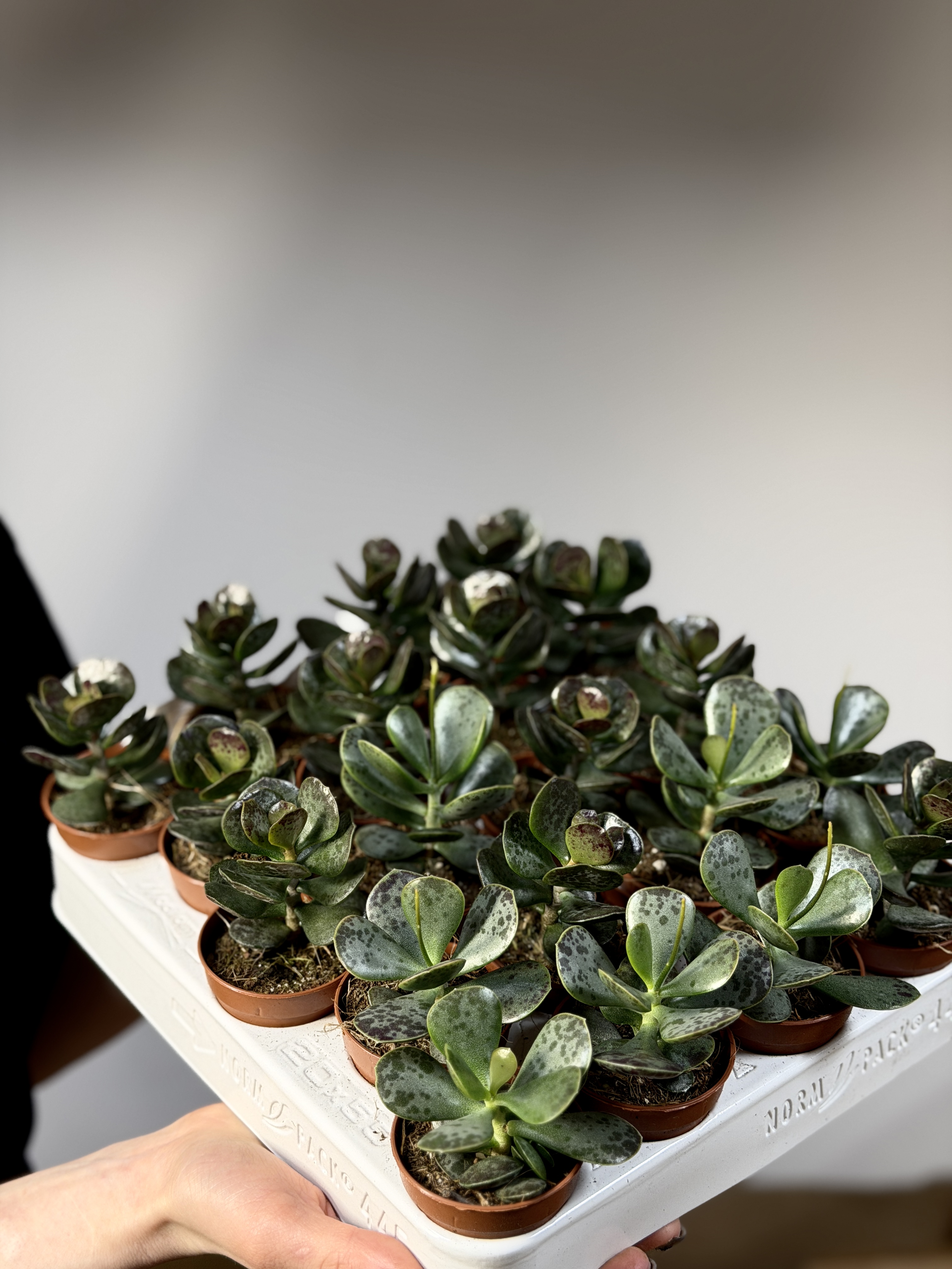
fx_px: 1760
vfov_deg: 39.7
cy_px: 634
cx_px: 476
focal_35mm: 48
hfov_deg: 30.3
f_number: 1.78
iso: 100
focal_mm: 6.76
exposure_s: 1/106
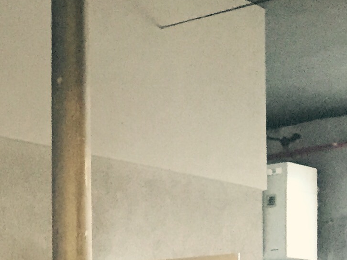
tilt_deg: +0.7
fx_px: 1313
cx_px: -400
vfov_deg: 10.8
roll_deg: -0.2
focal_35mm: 131
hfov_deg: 12.7
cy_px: 412
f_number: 2.2
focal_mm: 4.15
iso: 320
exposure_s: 1/33
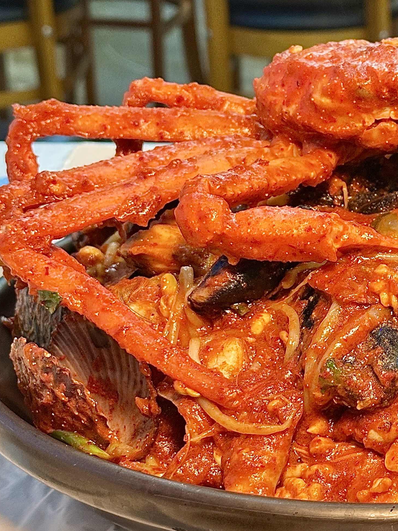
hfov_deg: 14.7
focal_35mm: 99
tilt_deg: -24.1
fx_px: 1518
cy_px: 350
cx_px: 377
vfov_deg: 19.8
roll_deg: +0.5
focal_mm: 6.86
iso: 250
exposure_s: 1/60
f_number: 1.78
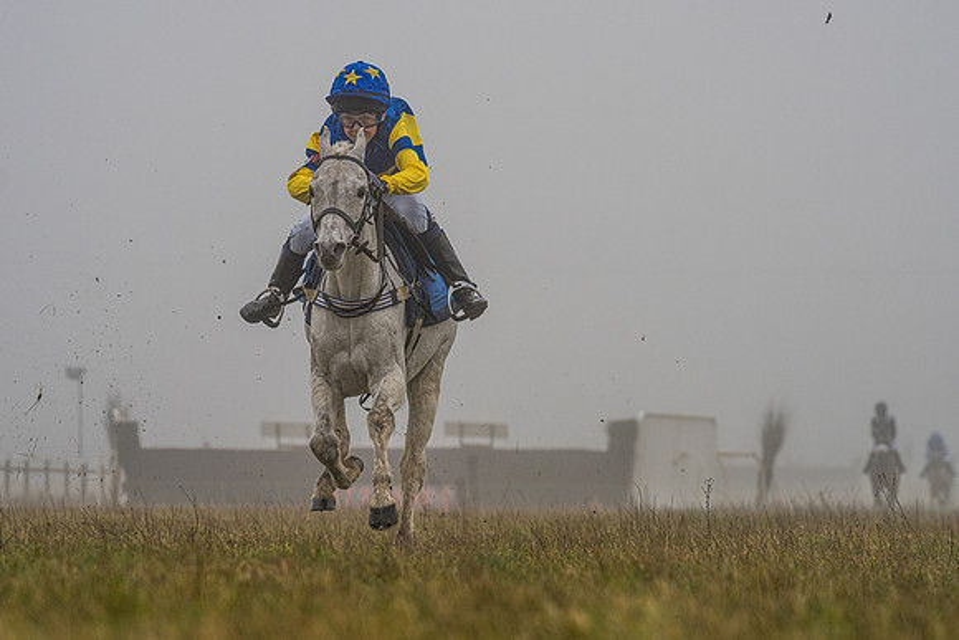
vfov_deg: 7.9
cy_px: 276
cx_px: 481
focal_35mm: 174
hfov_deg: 11.8
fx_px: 4635
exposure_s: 1/1250
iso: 800
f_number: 5
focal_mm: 135
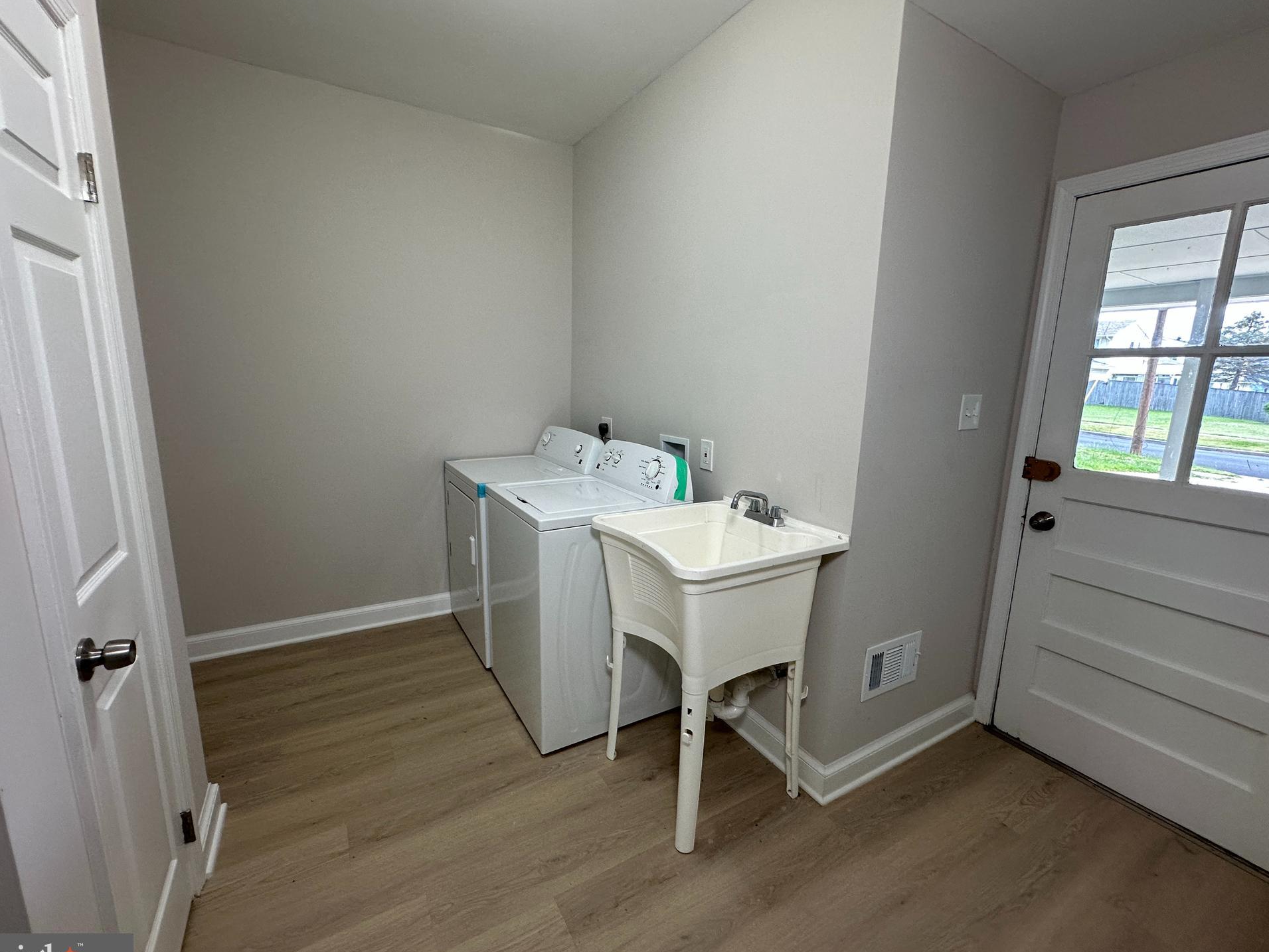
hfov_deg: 98.1
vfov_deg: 81.8
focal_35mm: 15
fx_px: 550
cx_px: 647
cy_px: 478
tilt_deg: -10.4
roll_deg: -1.2
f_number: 2.2
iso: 160
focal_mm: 2.22
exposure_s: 1/120
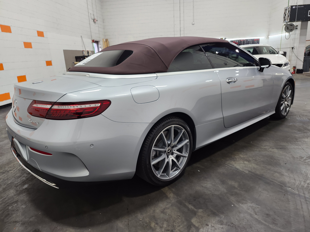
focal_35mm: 23
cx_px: 155
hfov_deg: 73.9
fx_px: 206
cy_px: 116
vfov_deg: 58.9
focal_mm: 5.54
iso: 160
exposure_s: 1/120
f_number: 1.8
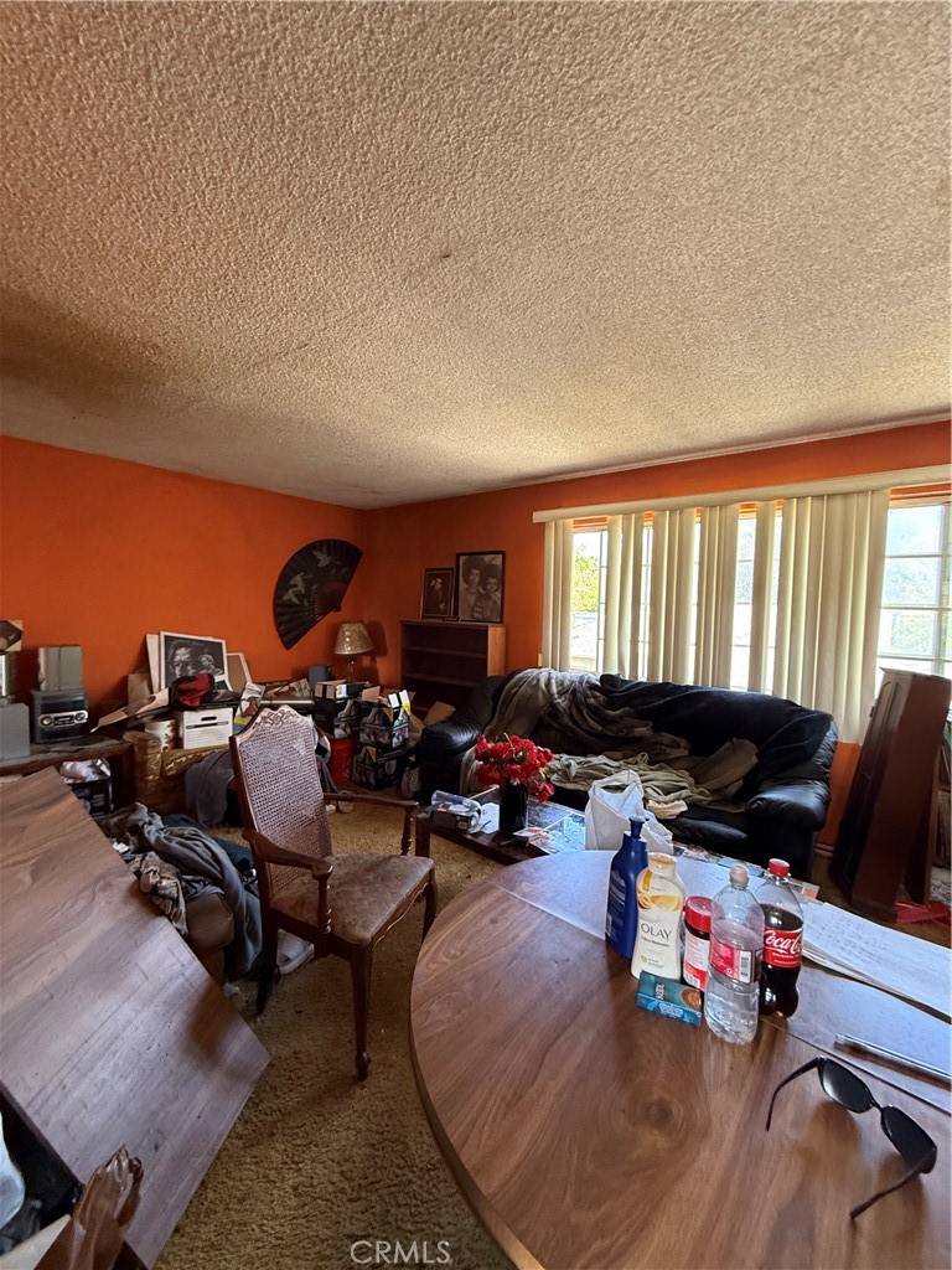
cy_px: 635
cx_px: 476
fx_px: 513
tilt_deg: -3.0
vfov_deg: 102.1
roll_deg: -1.8
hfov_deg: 85.7
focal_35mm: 14
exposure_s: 1/62
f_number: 2.2
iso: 320
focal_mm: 2.22
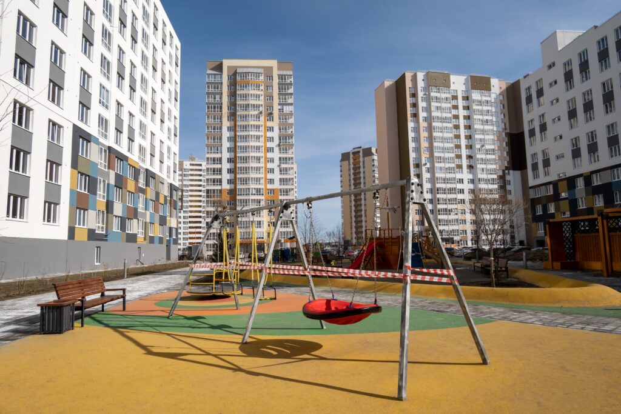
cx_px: 310
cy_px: 207
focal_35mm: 23
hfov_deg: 76.1
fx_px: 397
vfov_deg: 55.1
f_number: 8
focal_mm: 15.2
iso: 250
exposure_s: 1/1000
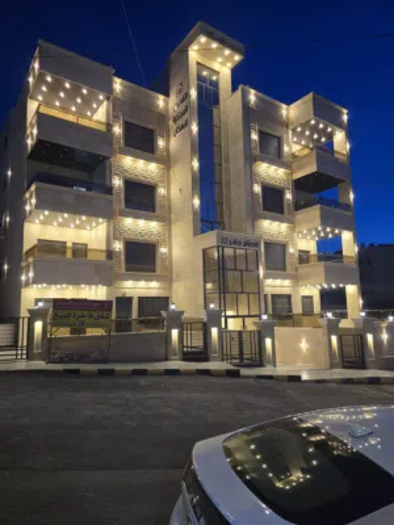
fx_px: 349
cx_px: 197
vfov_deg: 73.9
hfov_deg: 58.9
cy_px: 262
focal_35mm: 23
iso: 400
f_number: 1.7
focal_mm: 6.3
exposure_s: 1/100
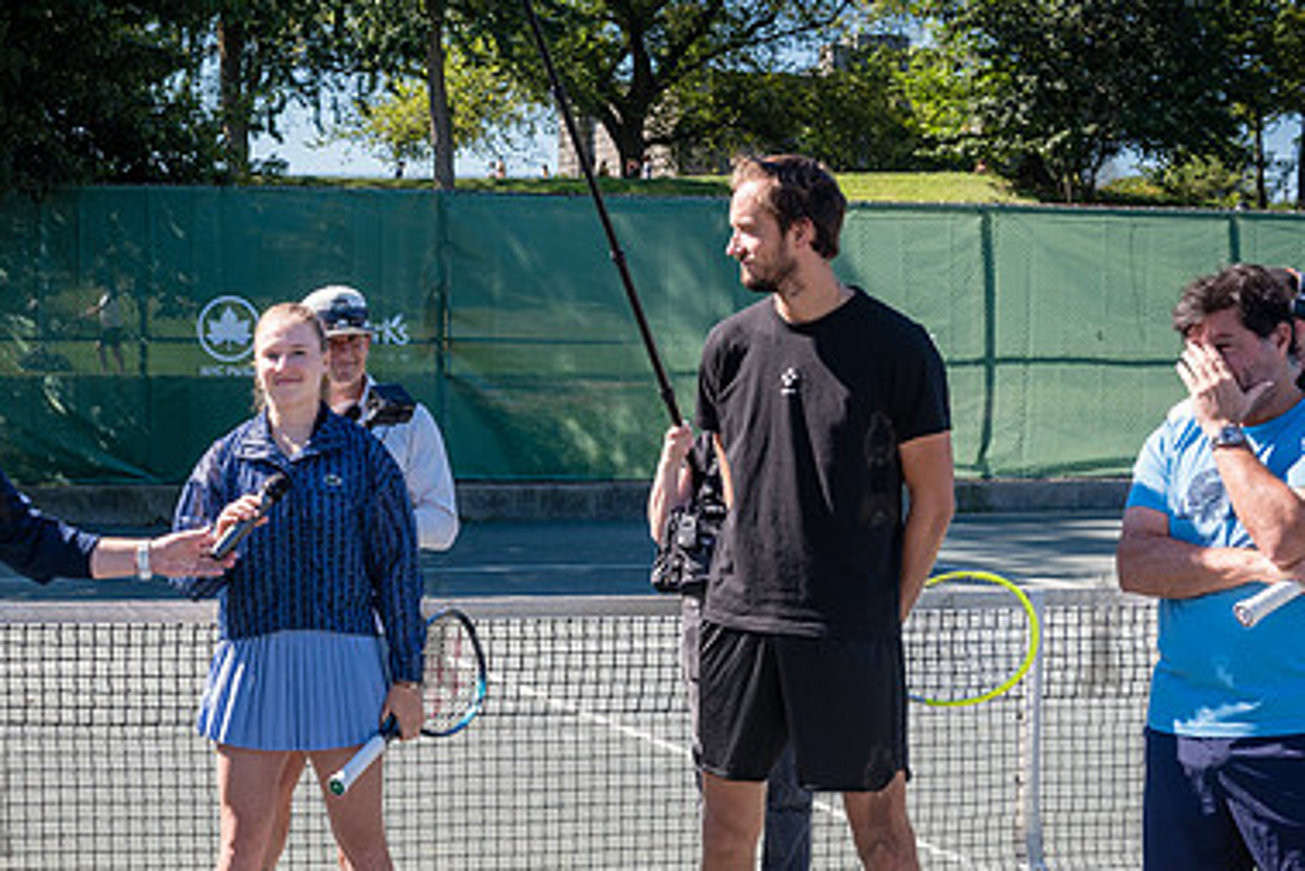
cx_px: 337
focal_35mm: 64
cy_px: 568
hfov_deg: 30.9
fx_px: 2321
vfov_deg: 21.2
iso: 200
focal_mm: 38
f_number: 5.6
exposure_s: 1/320
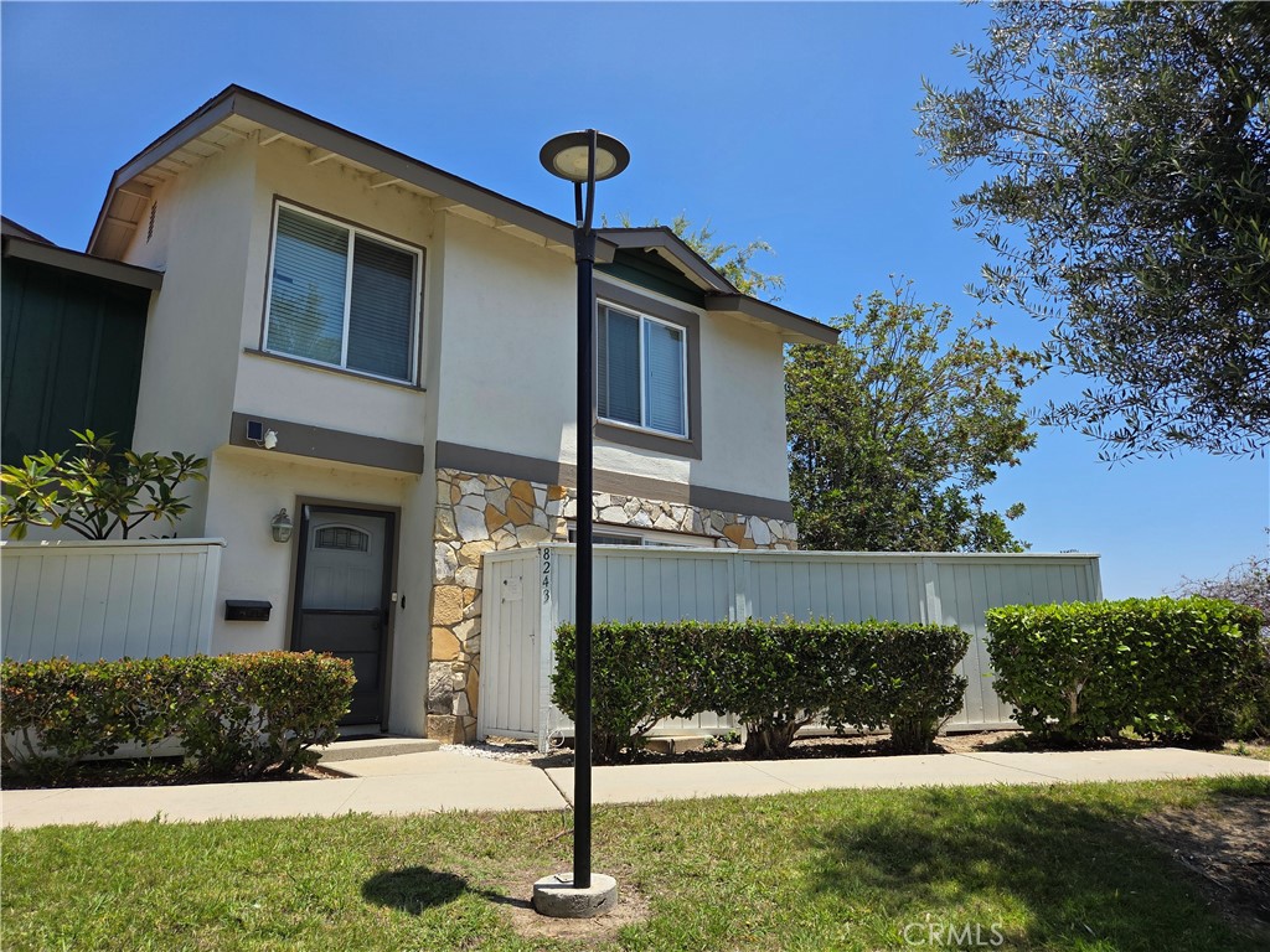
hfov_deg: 73.9
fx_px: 844
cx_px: 635
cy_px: 476
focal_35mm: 23
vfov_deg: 58.9
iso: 80
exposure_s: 1/4460
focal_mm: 5.4
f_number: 1.8
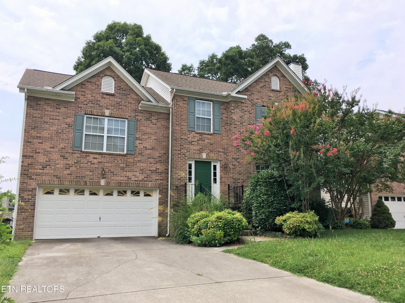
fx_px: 339
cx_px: 202
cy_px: 152
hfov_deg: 61.7
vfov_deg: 48.2
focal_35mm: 29
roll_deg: +1.6
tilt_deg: +10.4
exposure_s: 1/950
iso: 25
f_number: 2.2
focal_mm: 4.15
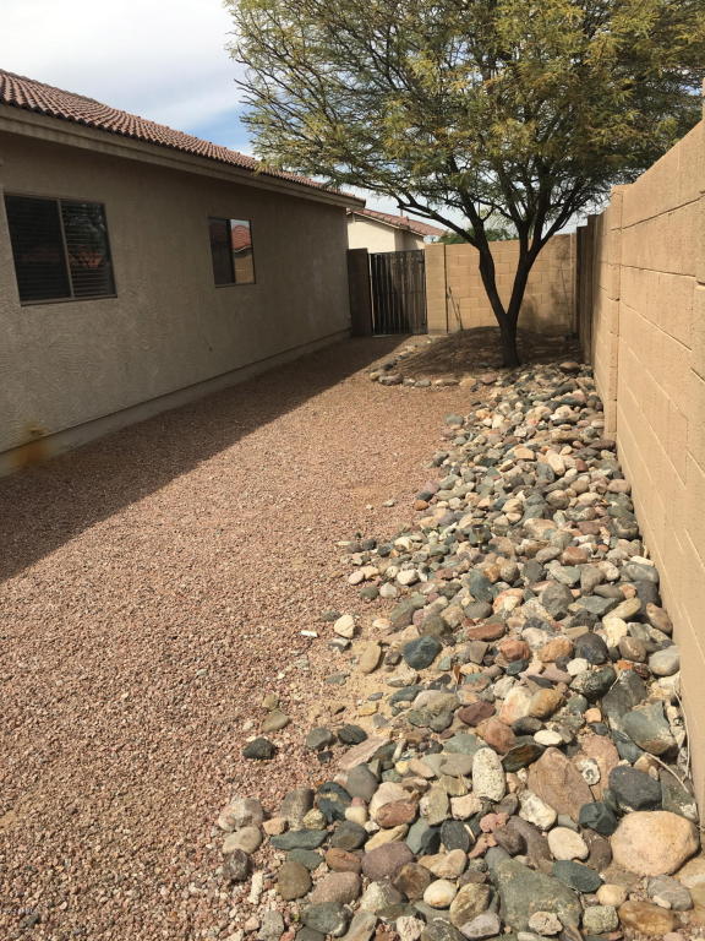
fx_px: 787
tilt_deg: -13.0
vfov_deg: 61.7
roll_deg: +4.0
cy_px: 470
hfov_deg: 48.2
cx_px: 352
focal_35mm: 29
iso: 25
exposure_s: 1/1789
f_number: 2.2
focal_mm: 4.15
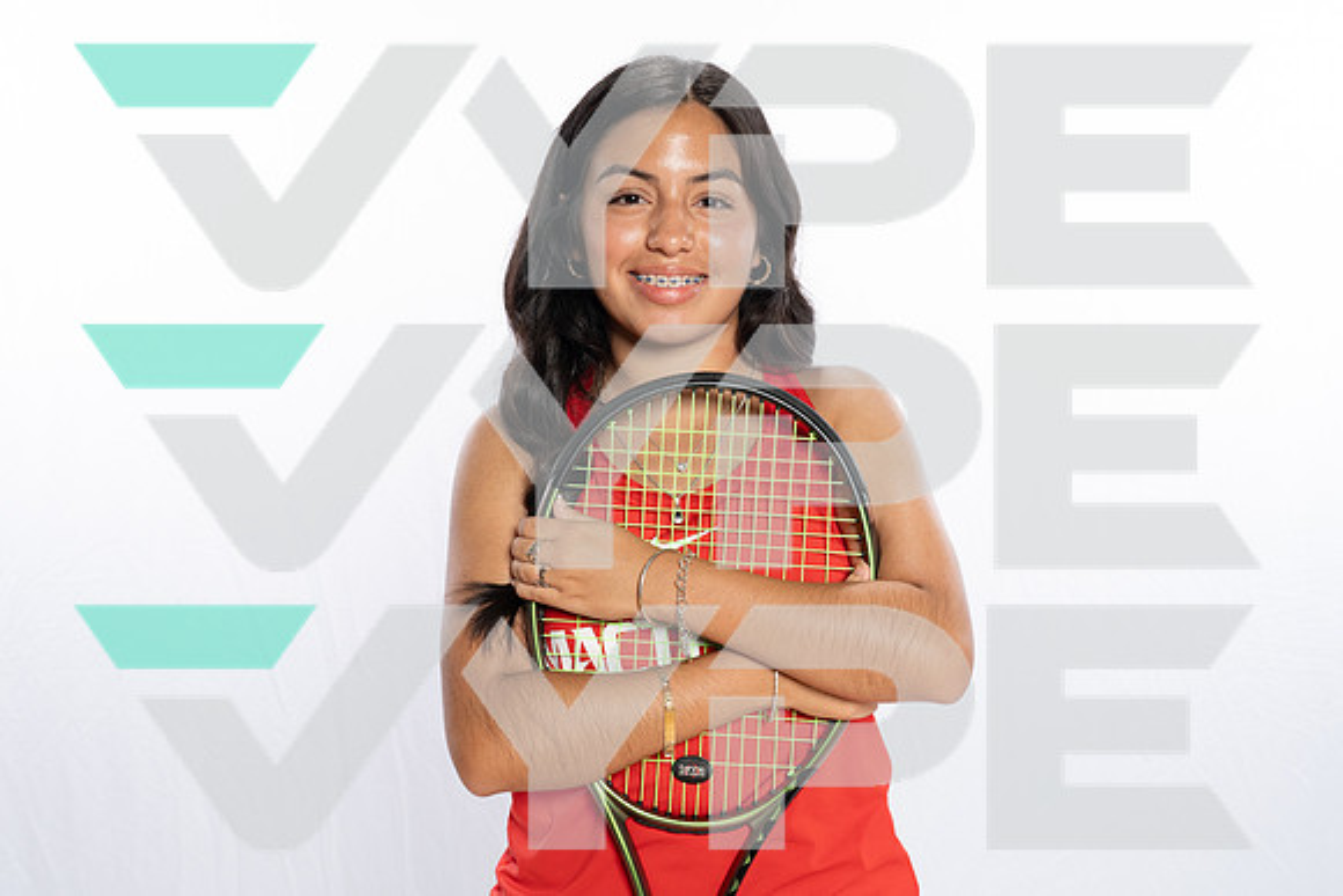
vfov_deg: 28.7
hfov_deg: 41.9
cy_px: 448
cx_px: 672
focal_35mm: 47
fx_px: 1754
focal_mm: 47
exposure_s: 1/250
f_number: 11
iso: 1250
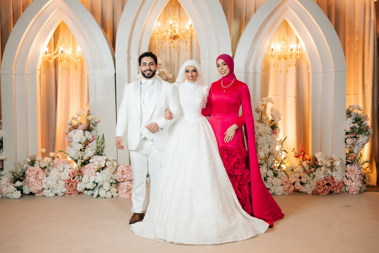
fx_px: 394
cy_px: 120
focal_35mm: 37
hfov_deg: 51.3
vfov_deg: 35.5
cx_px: 190
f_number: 3.2
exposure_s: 1/200
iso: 500
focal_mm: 35
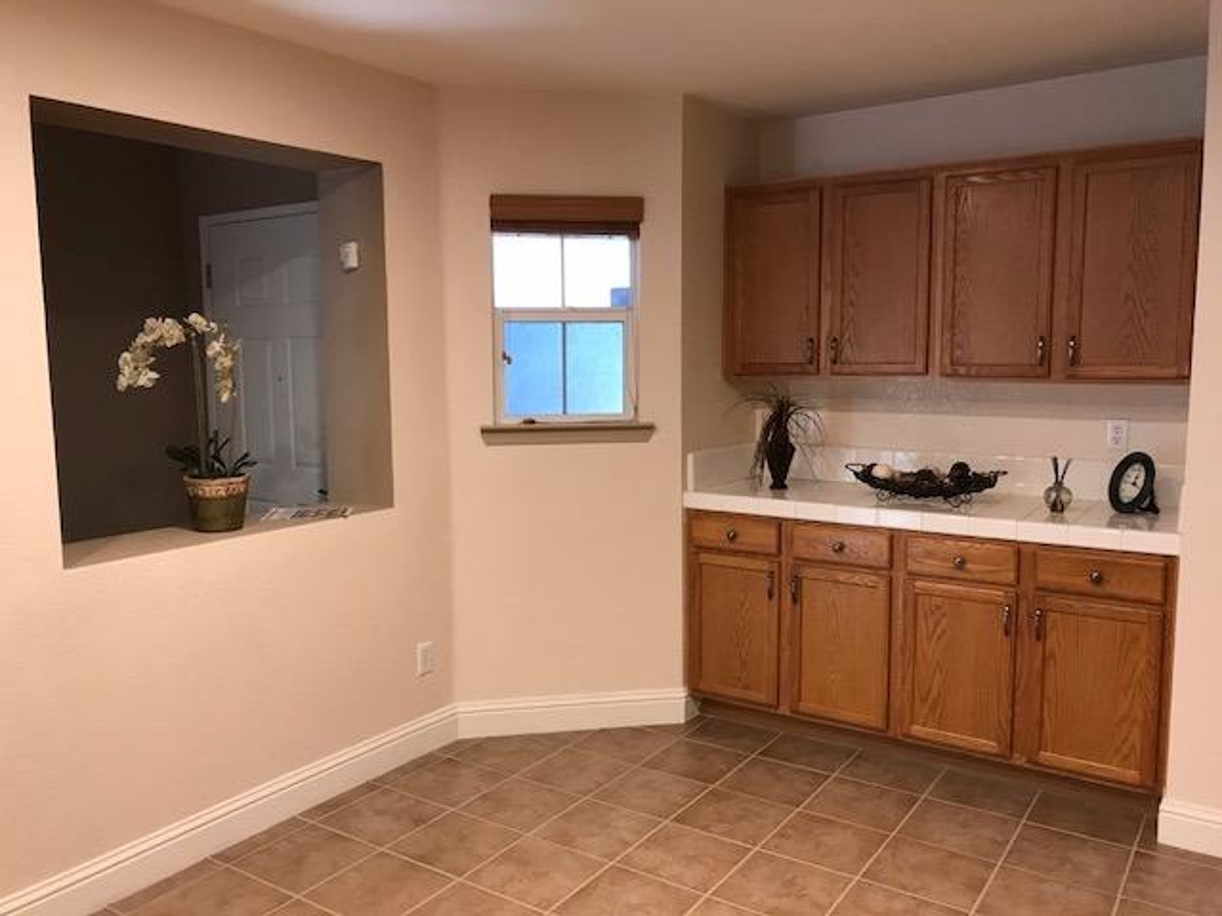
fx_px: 988
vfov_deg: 49.7
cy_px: 458
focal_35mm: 28
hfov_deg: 63.4
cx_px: 611
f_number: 1.8
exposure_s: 1/20
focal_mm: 3.99
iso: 40
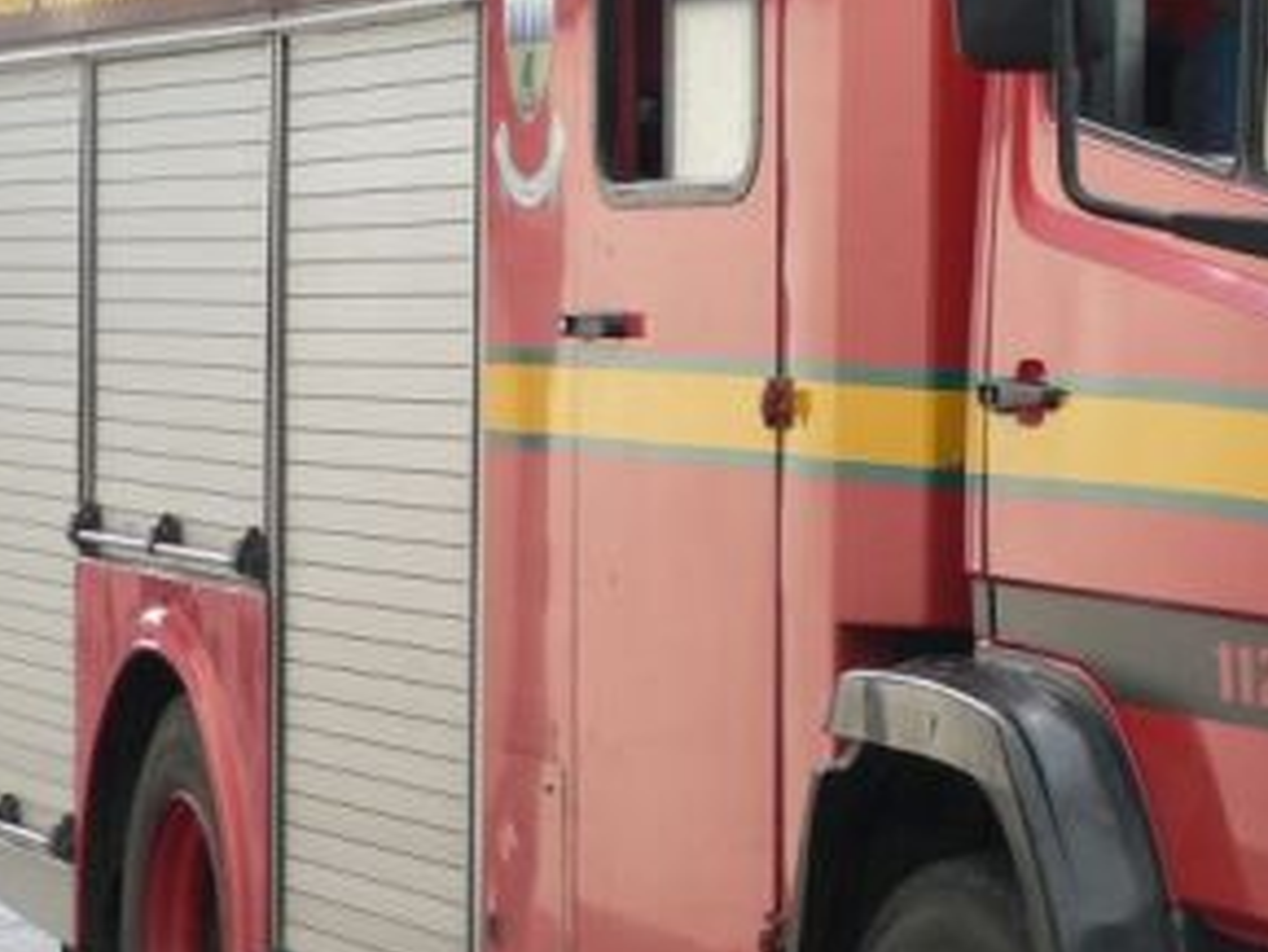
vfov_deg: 8.9
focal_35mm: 167
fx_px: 6120
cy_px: 535
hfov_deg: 11.6
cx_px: 1536
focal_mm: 11.2
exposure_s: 1/125
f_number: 3.6
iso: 80
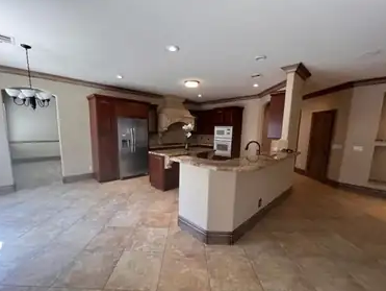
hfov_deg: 101.9
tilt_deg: -7.4
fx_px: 156
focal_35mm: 14
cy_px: 153
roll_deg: -1.9
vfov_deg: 85.7
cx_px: 184
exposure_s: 1/120
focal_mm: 1.57
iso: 200
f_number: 1.8
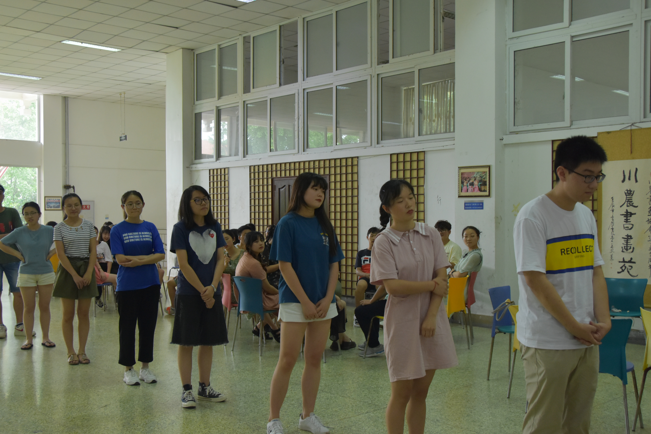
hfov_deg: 49.6
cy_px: 217
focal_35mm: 39
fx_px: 705
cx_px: 326
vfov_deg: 34.2
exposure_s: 1/60
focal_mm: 26
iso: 1250
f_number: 5
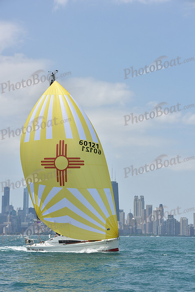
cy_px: 146
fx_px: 812
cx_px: 98
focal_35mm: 100
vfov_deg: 20.4
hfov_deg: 13.7
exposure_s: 1/1250
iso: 250
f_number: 8
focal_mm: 100
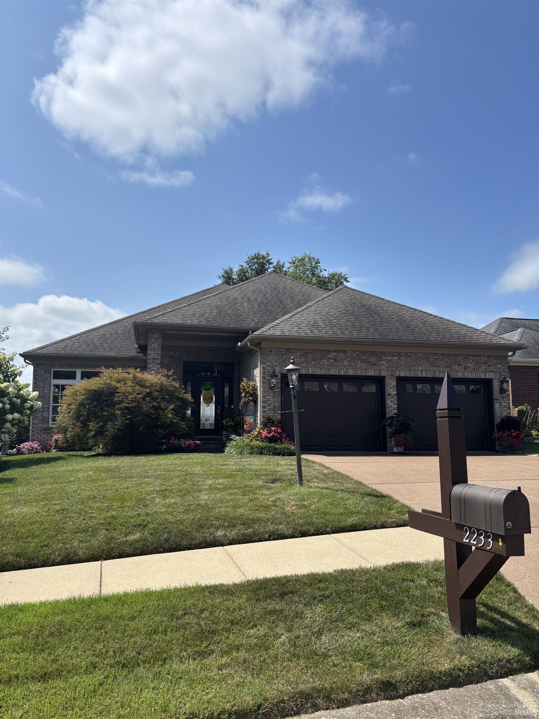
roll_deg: -1.4
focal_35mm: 26
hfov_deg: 53.1
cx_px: 270
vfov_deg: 67.3
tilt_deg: +7.9
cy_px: 360
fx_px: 540
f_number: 1.6
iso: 50
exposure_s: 1/4854
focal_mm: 5.96
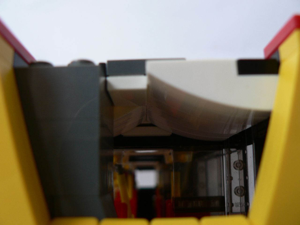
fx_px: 312
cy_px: 112
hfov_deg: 51.4
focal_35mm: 36
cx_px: 150
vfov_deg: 39.7
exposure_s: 1/50
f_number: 2.8
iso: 100
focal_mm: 6
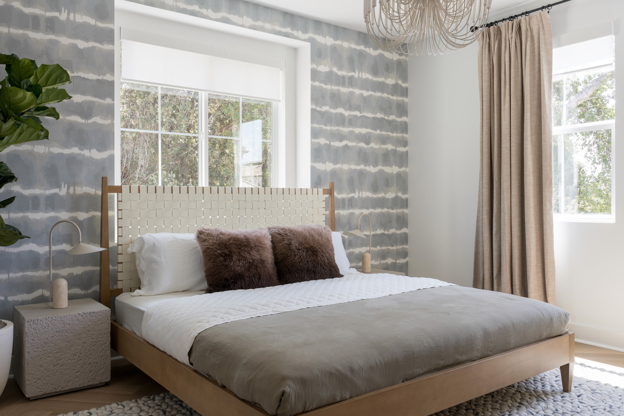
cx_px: 312
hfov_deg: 61.9
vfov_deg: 43.6
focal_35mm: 30
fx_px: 520
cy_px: 208
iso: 320
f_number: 11
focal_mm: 30
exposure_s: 1/10
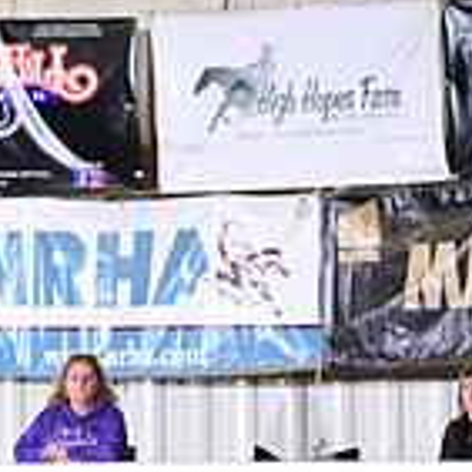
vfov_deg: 2.5
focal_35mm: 699
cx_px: -459
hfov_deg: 2.5
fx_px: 10783
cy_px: 470
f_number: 4.5
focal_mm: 200
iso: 2500
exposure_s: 1/200
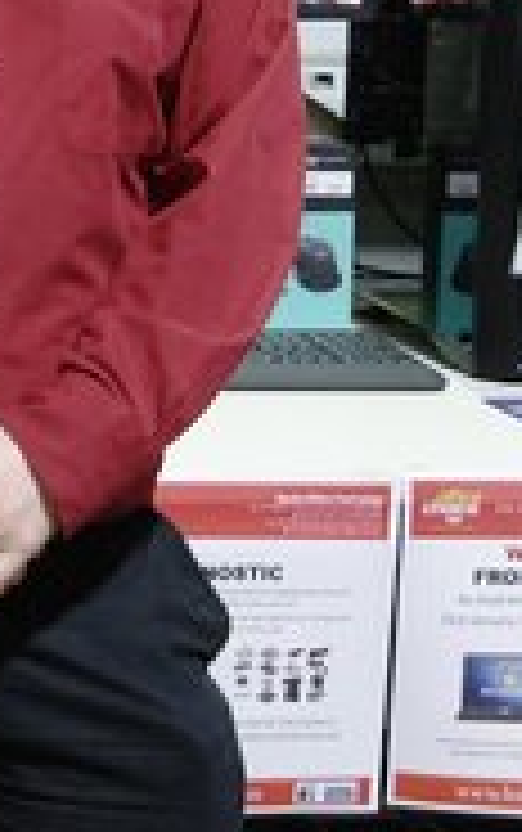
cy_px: -94
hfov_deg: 8.8
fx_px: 3043
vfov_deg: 15.2
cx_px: -778
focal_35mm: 134
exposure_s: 1/15
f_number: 4
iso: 400
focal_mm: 24
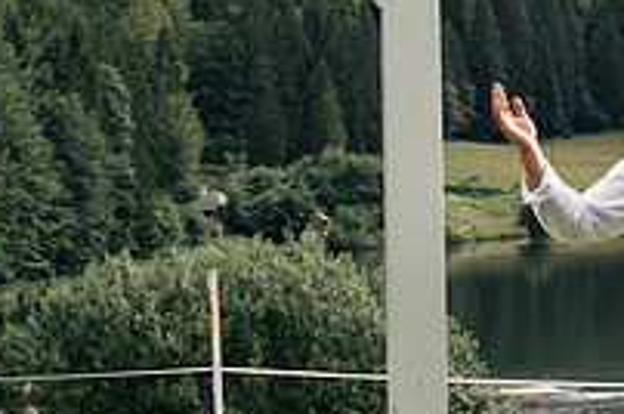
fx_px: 3478
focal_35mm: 201
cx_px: 853
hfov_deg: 10.0
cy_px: 290
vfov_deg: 6.8
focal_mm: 70
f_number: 10
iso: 500
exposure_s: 1/250
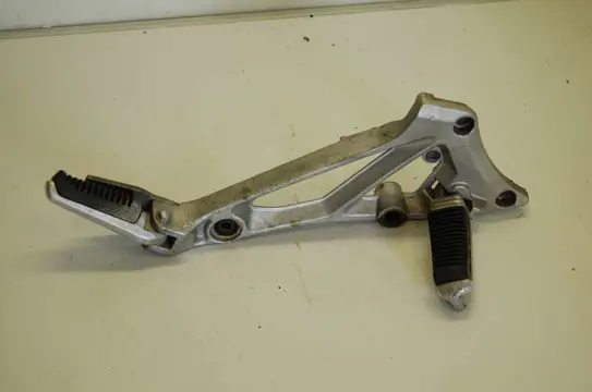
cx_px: 296
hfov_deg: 29.9
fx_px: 1108
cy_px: 196
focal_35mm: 68
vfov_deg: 20.1
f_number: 5.3
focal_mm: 45
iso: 400
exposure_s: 1/80
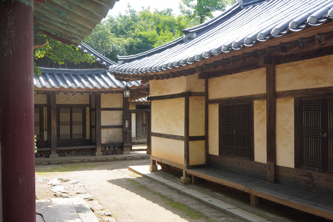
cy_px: 110
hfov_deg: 53.1
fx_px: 333
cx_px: 168
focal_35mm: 36
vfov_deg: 36.9
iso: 800
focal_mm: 35
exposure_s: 1/200
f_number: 11
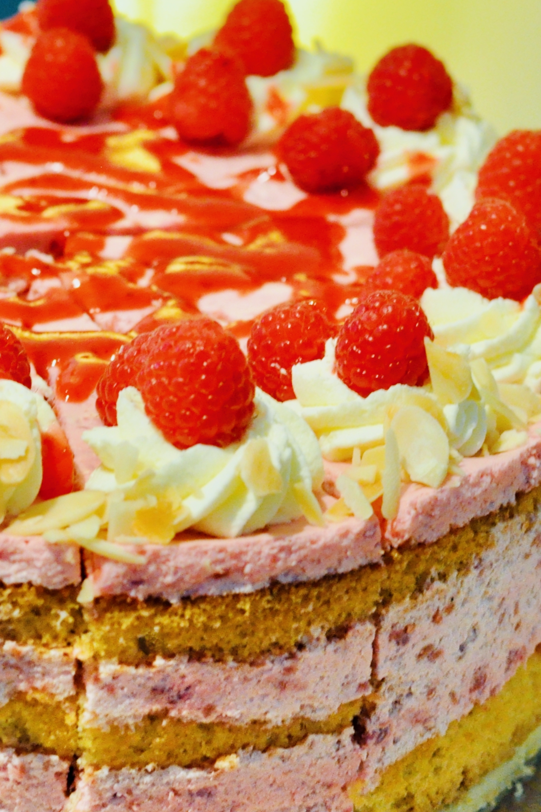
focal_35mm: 80
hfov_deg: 16.8
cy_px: 409
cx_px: 20
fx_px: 1798
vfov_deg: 25.4
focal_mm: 35
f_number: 4
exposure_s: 1/60
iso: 1600
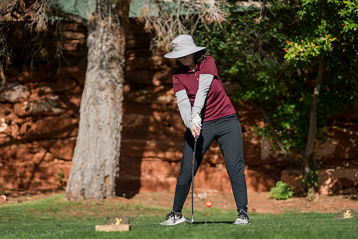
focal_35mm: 114
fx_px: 1134
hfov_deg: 17.9
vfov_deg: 12.0
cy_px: 120
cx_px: 179
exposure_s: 1/8000
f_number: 2.8
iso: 320
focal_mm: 114
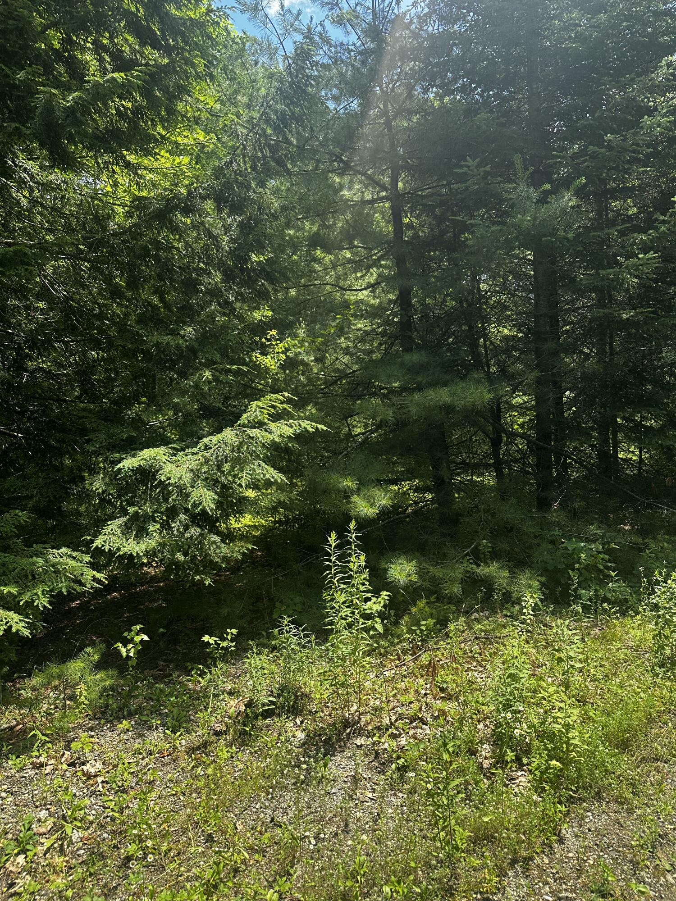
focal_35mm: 24
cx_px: 338
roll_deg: +2.6
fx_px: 625
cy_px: 450
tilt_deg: -4.5
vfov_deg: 71.6
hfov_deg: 56.8
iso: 80
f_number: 1.78
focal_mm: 6.86
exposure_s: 1/1171
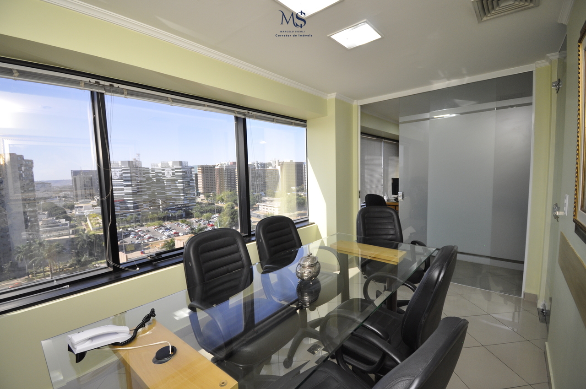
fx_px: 244
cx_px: 293
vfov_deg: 77.2
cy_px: 194
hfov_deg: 100.5
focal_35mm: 15
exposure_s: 1/60
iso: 640
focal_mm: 10
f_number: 4.5
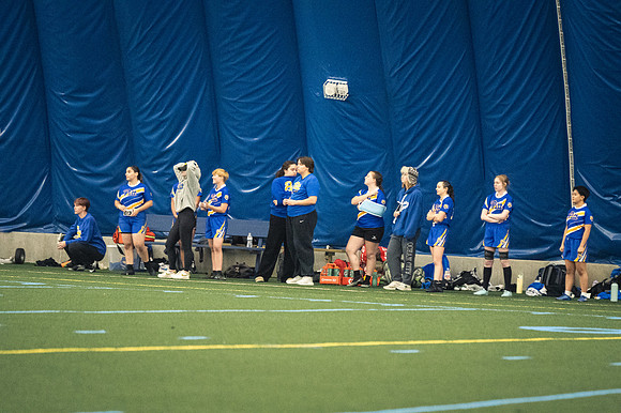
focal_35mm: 300
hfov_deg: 6.9
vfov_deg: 4.6
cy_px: 206
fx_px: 5172
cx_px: 310
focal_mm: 200
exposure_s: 1/400
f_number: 2.8
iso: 12800
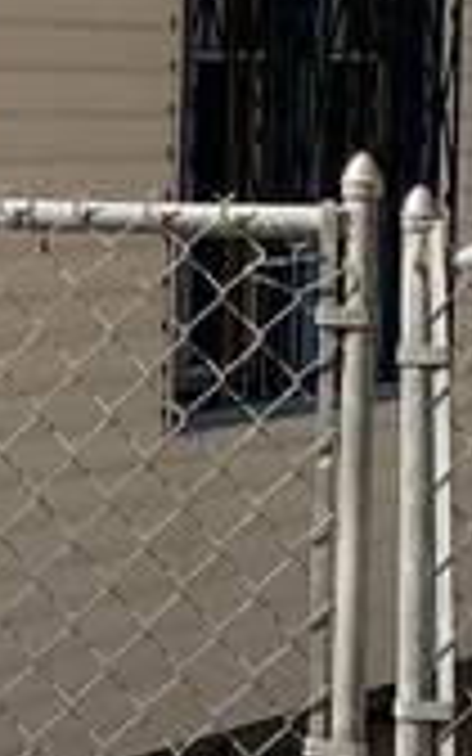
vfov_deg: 8.9
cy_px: 306
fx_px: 4857
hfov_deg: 4.9
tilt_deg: -3.2
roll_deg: -0.7
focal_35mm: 236
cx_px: -1564
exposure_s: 1/1992
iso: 25
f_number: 1.8
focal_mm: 4.25
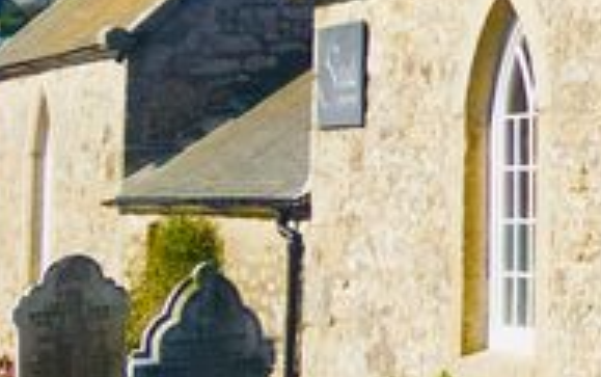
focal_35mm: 136
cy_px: -218
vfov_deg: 9.4
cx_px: 1244
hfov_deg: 13.1
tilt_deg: +7.6
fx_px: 2230
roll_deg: +2.8
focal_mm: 4.15
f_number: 2.2
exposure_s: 1/1709
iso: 25
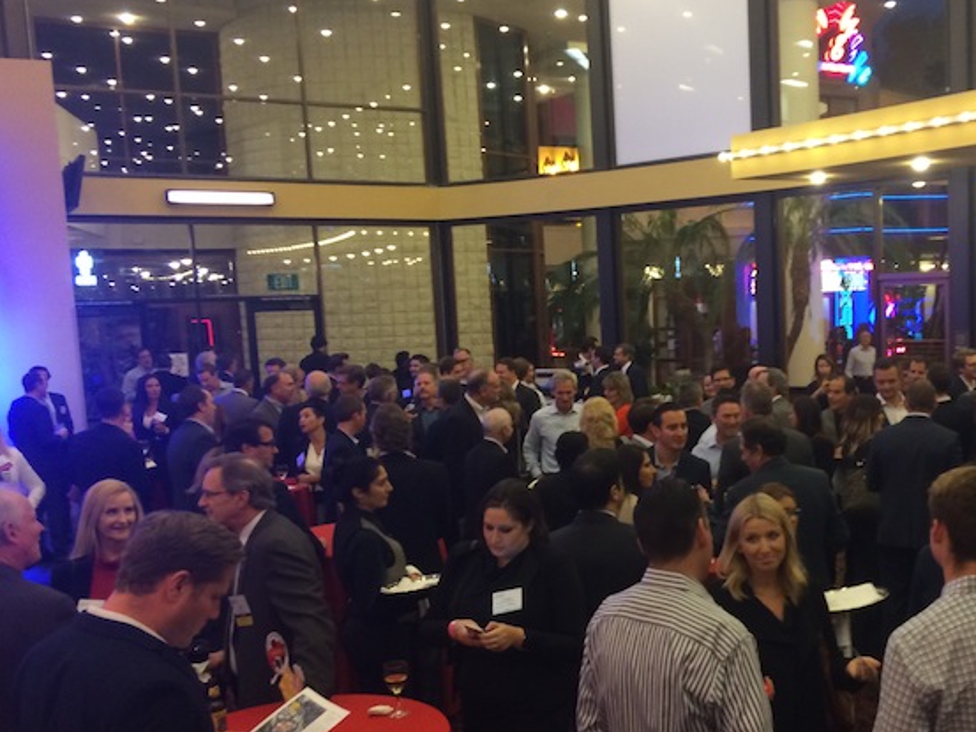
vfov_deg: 33.5
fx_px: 1213
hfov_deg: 42.8
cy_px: 431
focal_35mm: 43
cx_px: 697
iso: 125
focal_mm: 4.15
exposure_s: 1/30
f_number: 2.2
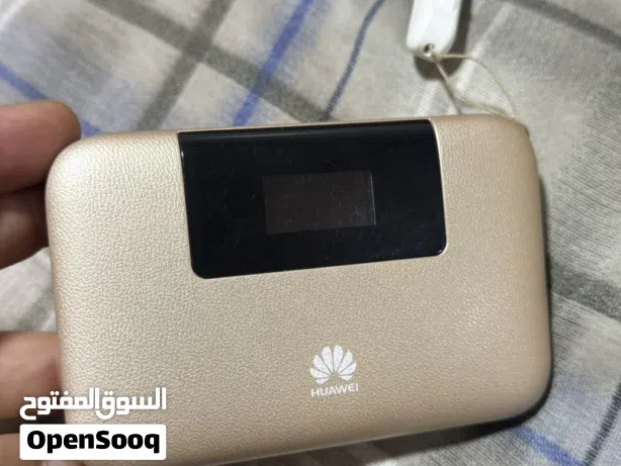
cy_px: 242
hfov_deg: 69.4
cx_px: 319
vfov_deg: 54.9
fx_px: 449
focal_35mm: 25
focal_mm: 6.76
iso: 250
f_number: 1.78
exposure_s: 1/60
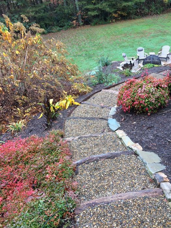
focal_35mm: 29
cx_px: 86
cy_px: 114
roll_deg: +7.3
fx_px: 191
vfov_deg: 61.7
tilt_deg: -33.9
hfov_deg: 48.2
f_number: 2.2
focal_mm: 4.15
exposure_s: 1/120
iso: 40
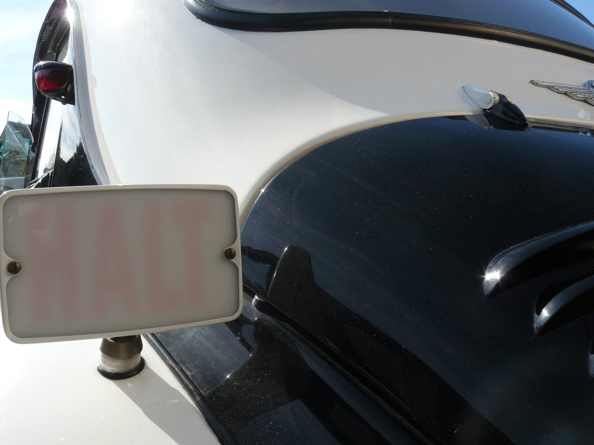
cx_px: 297
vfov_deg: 39.7
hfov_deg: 51.4
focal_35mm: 36
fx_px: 618
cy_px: 222
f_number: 5.6
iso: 100
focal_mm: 6
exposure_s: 1/320
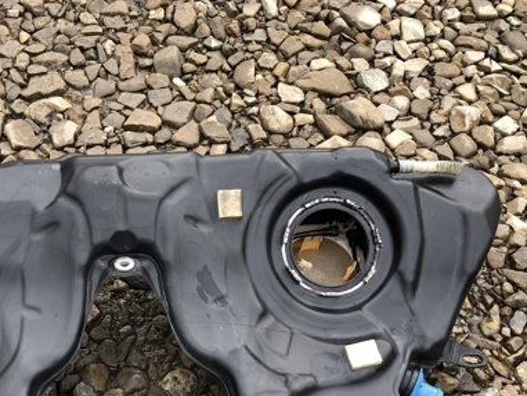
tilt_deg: -56.6
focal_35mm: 47
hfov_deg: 39.1
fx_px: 716
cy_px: 312
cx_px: 120
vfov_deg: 30.2
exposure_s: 1/216
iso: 20
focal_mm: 4
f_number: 1.8
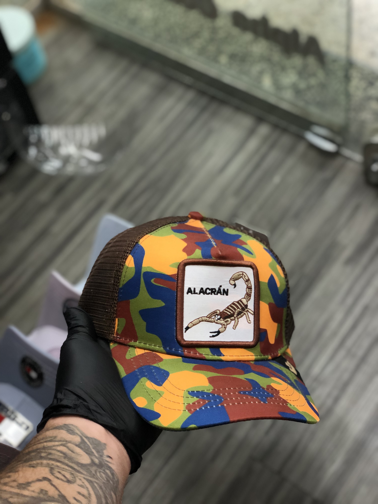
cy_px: 252
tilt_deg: -56.0
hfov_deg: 28.0
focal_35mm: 52
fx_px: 757
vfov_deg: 36.8
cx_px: 189
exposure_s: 1/24
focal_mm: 6
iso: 125
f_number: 2.4
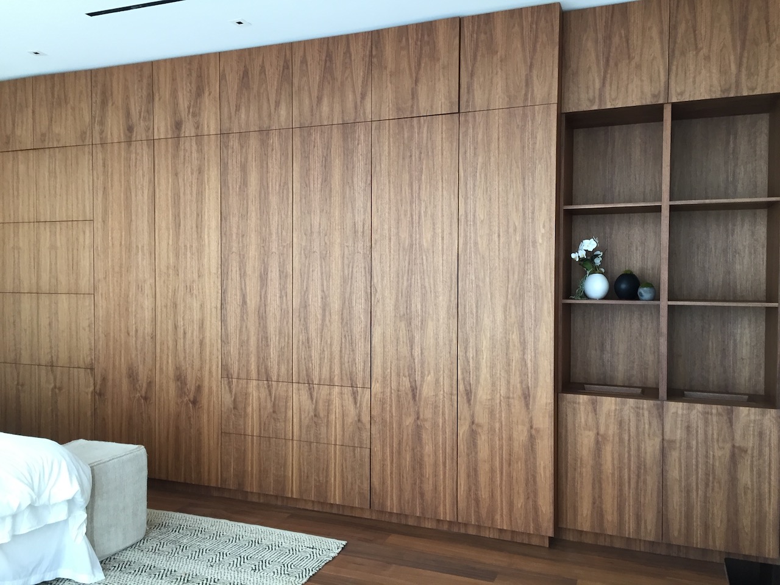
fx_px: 653
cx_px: 390
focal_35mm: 29
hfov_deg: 61.7
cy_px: 292
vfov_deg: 48.2
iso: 80
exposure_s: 1/30
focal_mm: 4.15
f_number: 2.2
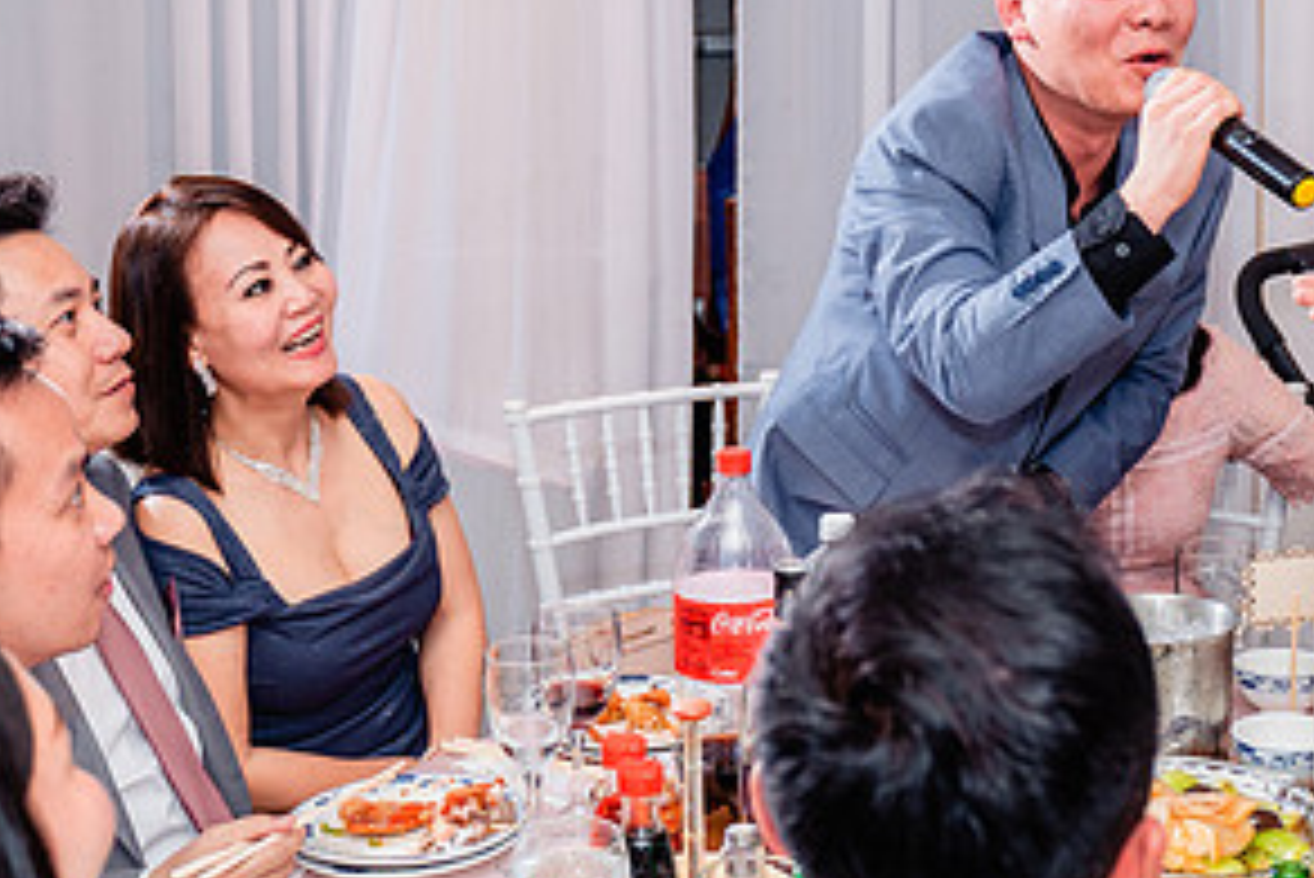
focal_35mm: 67
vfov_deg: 19.8
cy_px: 37
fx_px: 2447
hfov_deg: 29.9
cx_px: 819
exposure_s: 1/160
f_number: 3.5
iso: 640
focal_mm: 28
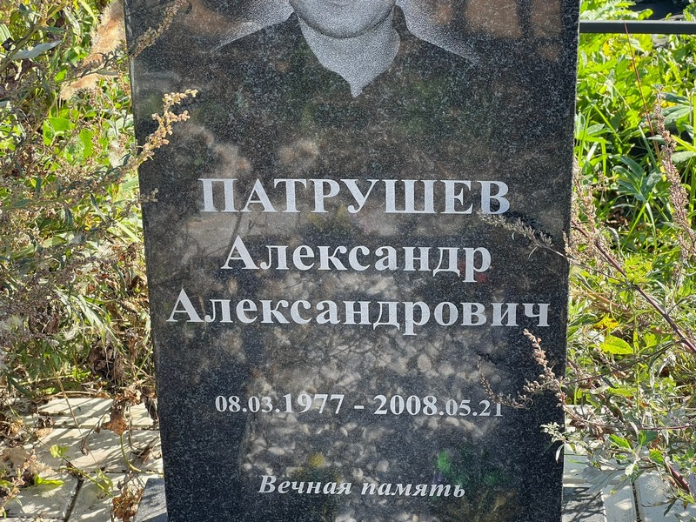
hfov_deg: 25.3
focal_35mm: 77
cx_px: 348
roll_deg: +1.5
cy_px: 261
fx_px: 1548
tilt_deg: -25.1
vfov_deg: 19.1
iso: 32
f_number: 2.8
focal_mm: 9
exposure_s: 1/105
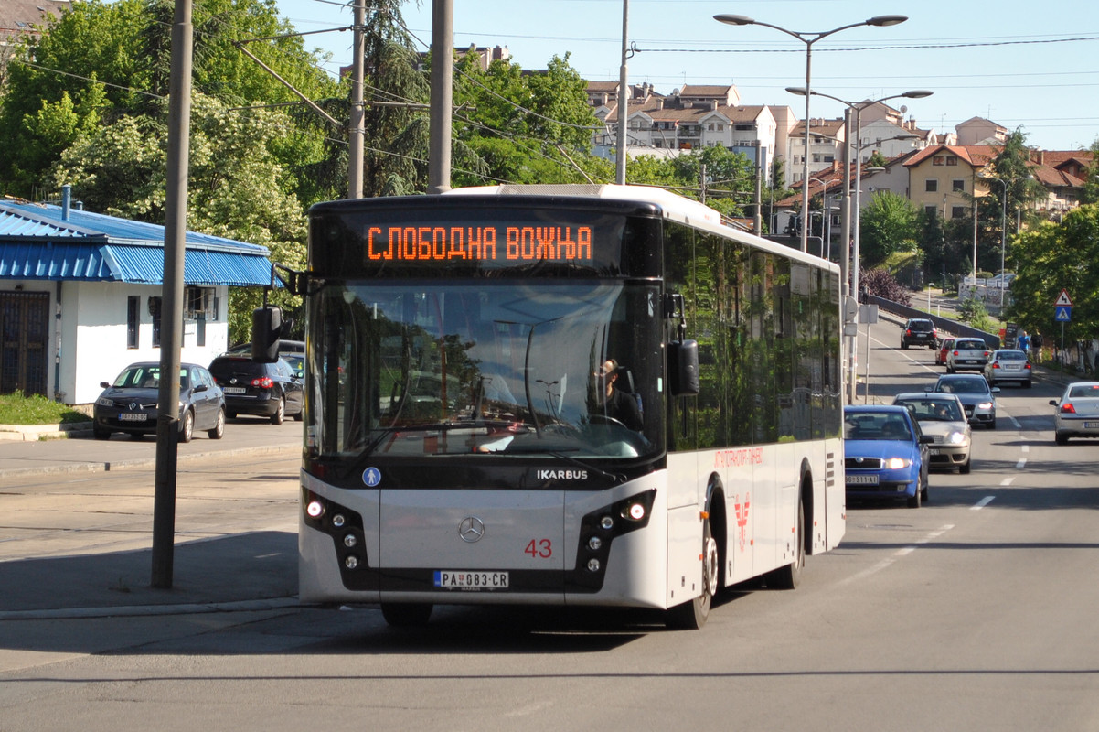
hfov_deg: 24.6
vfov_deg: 16.5
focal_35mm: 82
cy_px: 366
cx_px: 550
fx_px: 2517
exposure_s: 1/500
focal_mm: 55
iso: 200
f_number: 5.6
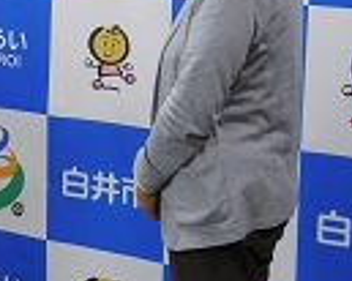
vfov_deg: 14.0
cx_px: -5
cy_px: 22
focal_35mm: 109
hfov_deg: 17.2
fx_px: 1135
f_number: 3.9
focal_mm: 7.1
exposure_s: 1/30
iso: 125
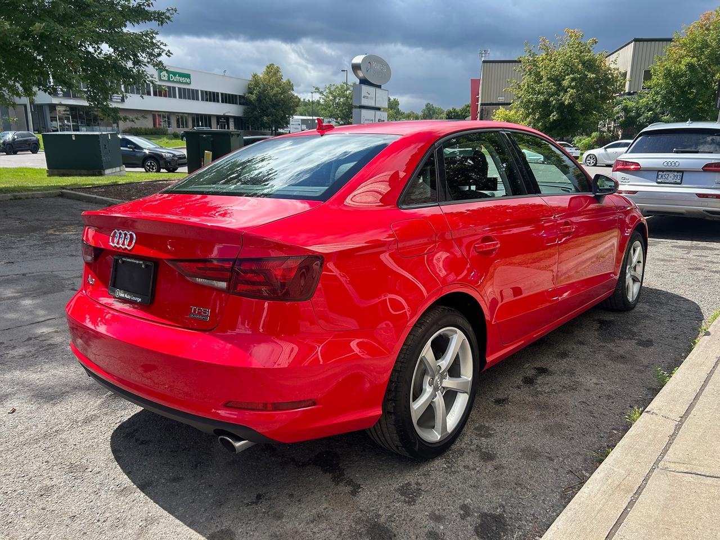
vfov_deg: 53.1
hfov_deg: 67.3
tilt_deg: -13.3
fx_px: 541
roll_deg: +0.0
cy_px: 270
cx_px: 360
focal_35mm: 26
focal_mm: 5.7
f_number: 1.5
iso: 50
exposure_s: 1/2045
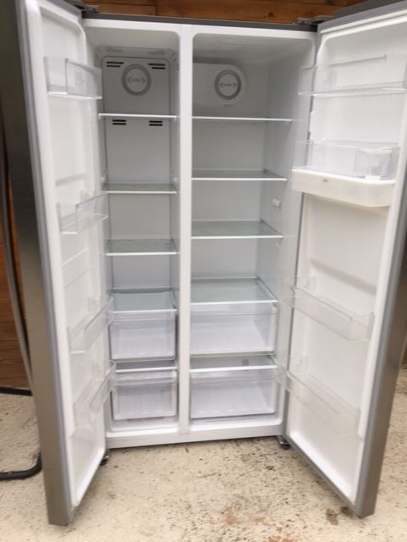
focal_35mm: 29
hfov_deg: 48.2
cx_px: 204
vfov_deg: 61.7
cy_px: 271
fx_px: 455
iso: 25
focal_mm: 4.15
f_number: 2.2
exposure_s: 1/137
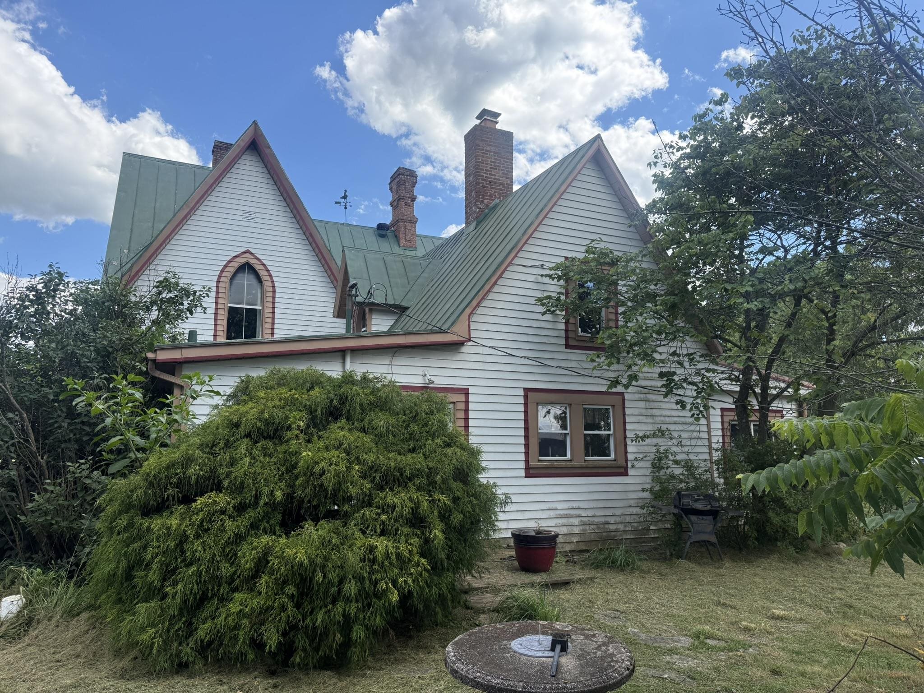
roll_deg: +0.0
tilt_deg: +7.3
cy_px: 346
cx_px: 462
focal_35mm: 24
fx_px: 641
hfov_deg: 71.6
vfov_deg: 56.8
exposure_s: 1/2801
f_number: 1.78
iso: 100
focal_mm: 6.76
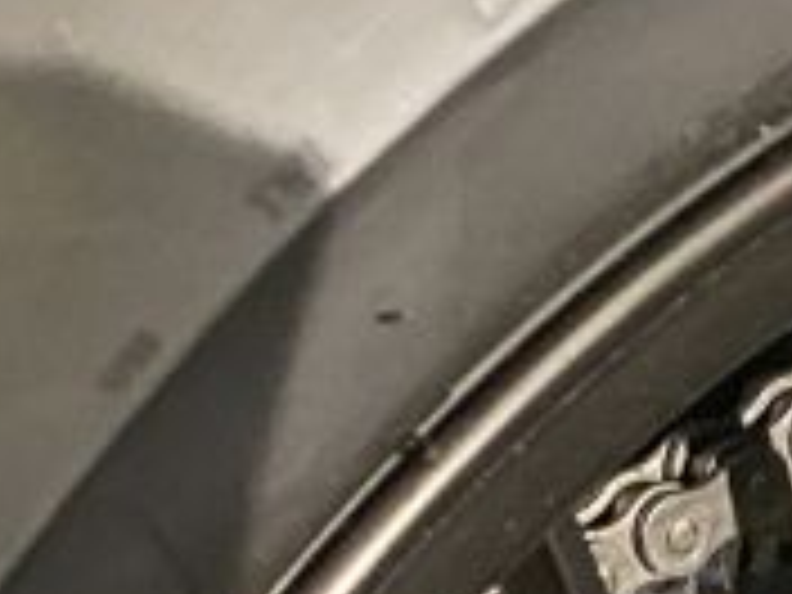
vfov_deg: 8.8
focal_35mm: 157
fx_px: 3592
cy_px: 1298
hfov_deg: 11.7
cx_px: 1377
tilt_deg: -49.7
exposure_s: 1/25
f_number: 1.8
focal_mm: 4.25
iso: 640
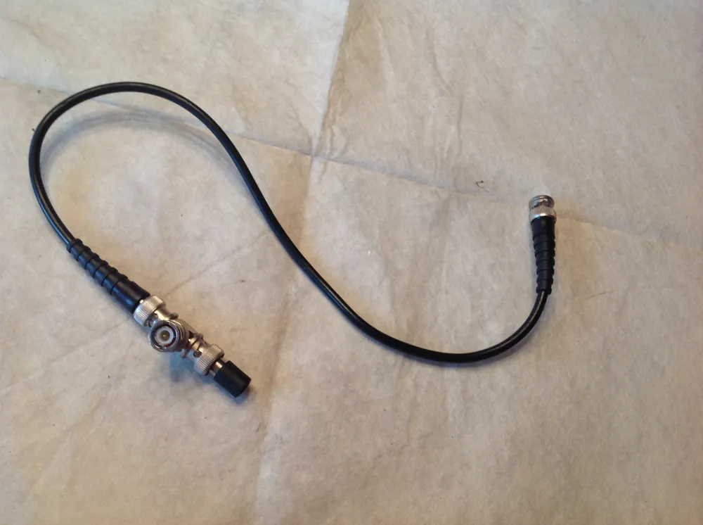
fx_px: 709
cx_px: 352
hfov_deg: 52.7
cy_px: 262
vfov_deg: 40.6
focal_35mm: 35
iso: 50
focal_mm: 4.28
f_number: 2.4
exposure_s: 1/17
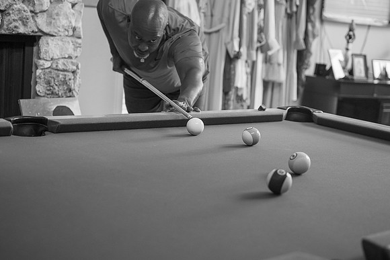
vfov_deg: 24.4
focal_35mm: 56
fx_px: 603
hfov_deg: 35.9
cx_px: 195
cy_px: 130
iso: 400
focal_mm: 35
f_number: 2.5
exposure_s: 1/50
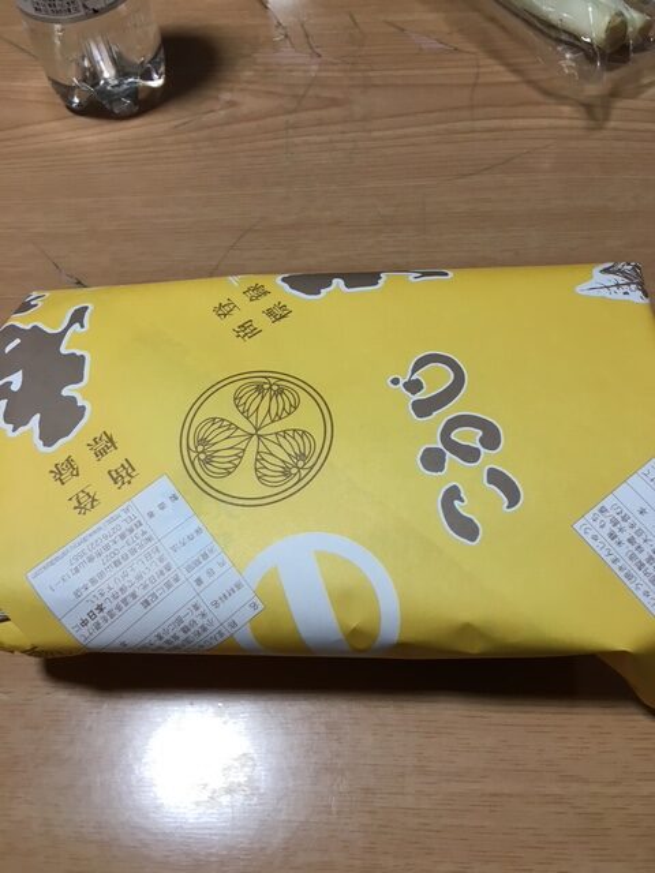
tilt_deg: -59.4
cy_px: 436
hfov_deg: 48.2
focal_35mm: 29
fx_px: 732
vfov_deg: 61.7
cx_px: 328
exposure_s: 1/30
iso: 50
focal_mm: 4.15
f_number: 2.2
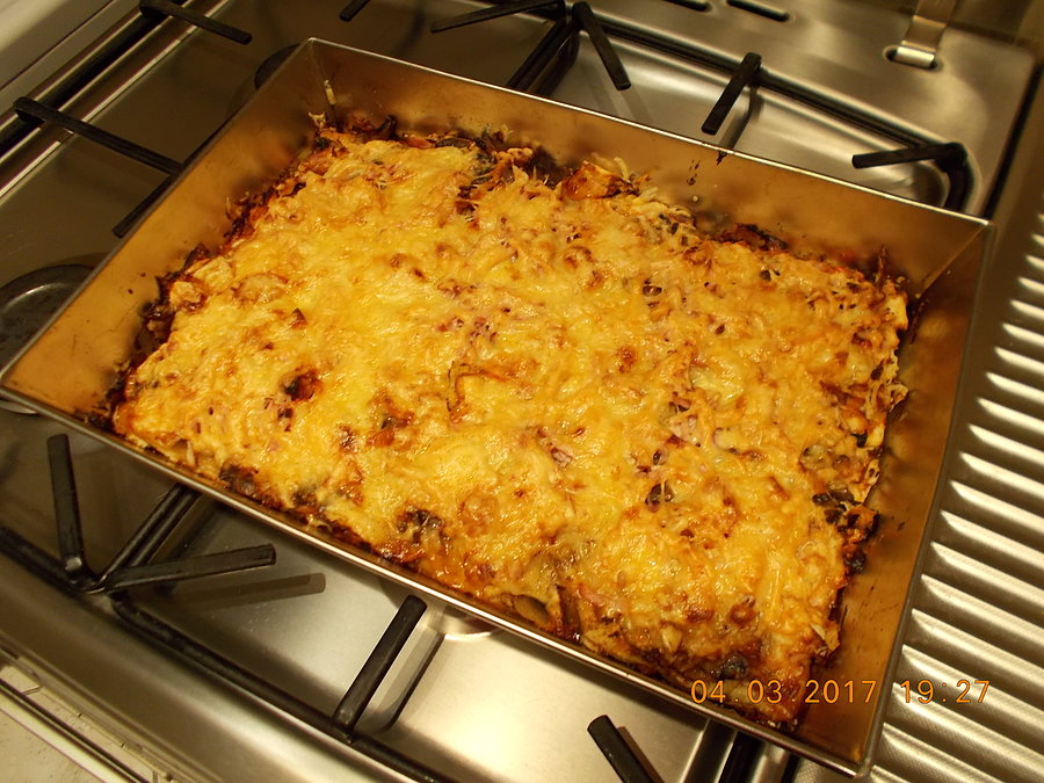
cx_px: 522
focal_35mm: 30
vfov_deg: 46.8
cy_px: 392
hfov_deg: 60.0
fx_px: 905
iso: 200
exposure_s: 1/20
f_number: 3.4
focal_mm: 5.3
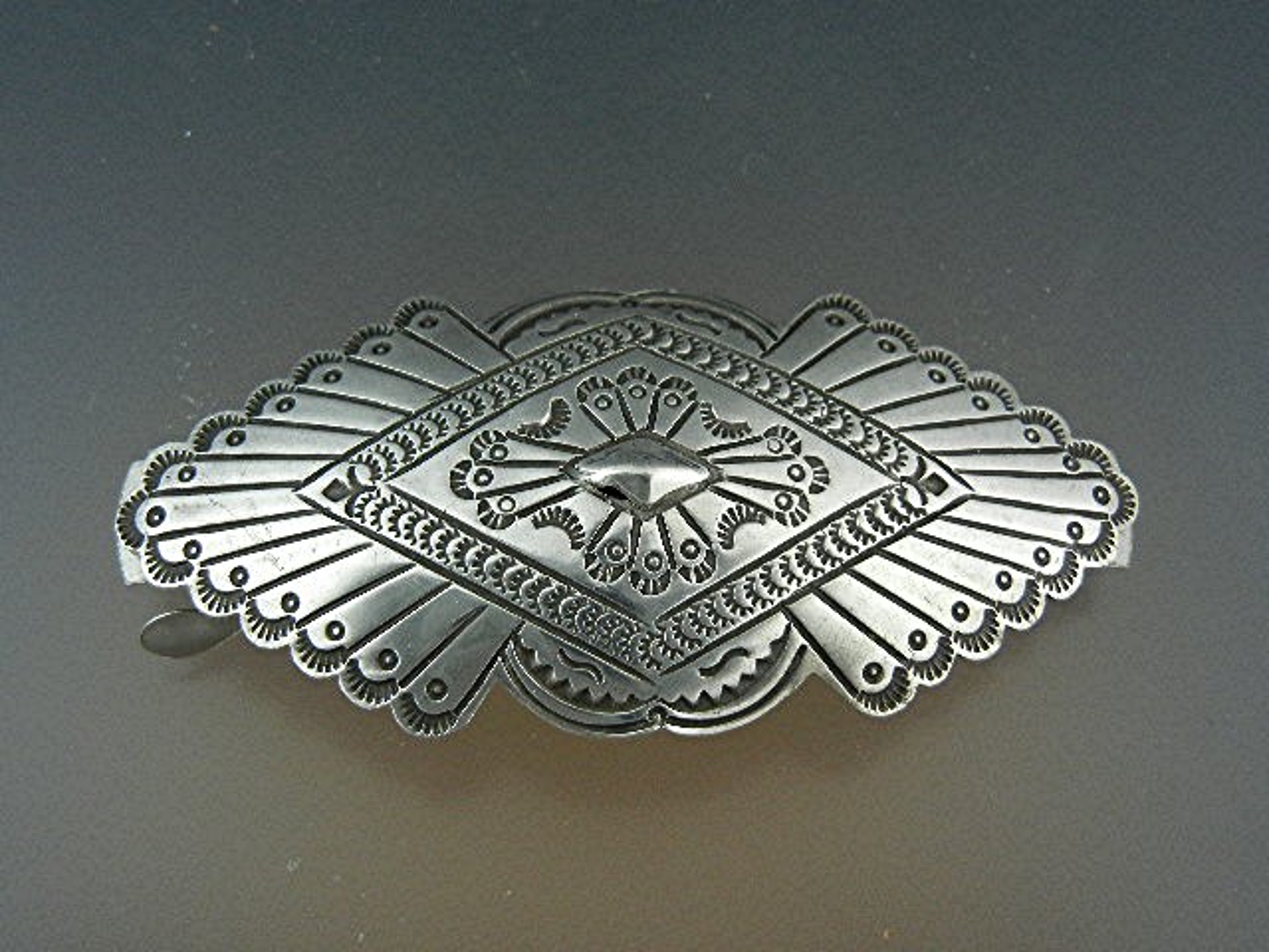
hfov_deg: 36.8
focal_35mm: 52
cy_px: 476
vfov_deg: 28.0
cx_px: 634
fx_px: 1906
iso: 400
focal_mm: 9.3
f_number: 3.9
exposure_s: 1/35.8
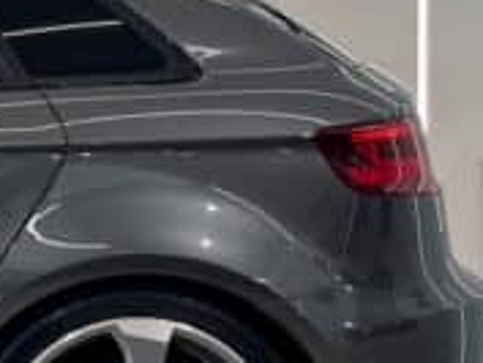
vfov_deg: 13.6
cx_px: -483
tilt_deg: -2.5
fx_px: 1508
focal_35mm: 108
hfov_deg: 14.9
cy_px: 42
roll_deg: +1.9
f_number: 1.78
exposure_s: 1/100
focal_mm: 6.76
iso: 100
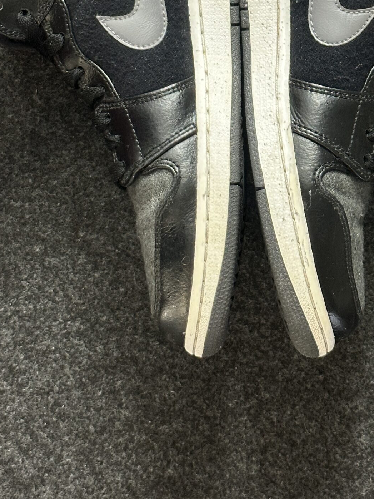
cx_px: 243
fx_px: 1268
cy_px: 61
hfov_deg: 16.8
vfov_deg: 21.8
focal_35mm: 88
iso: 320
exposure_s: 1/33
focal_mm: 6.86
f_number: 1.78
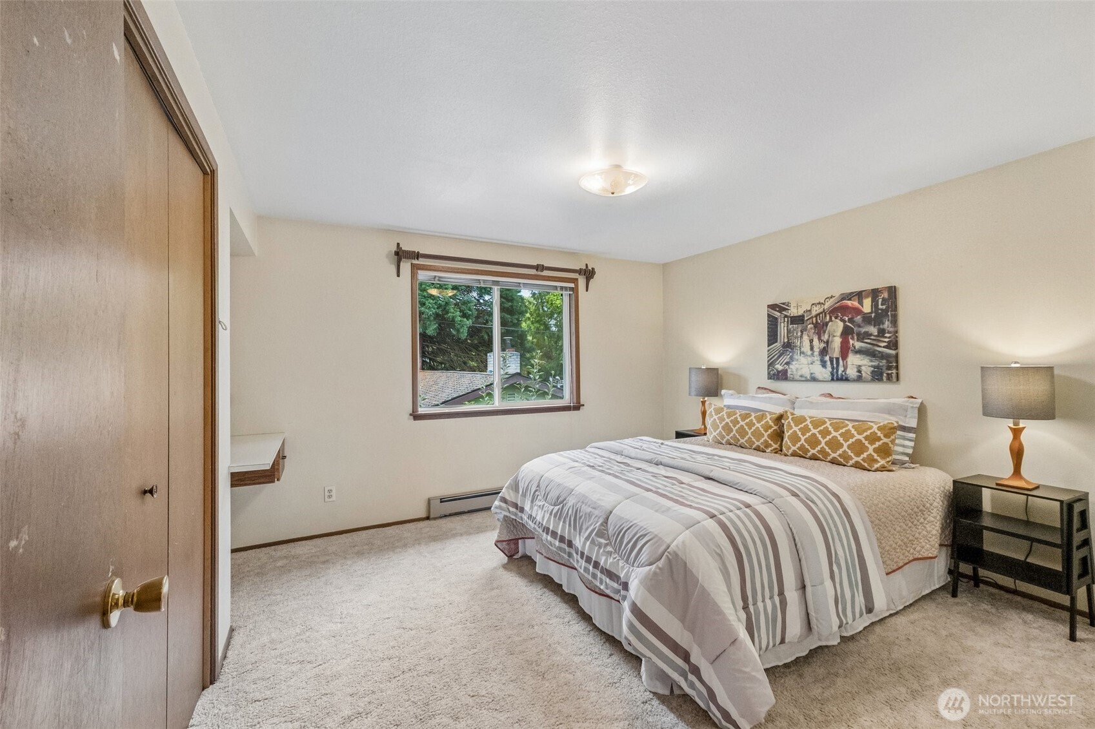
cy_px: 364
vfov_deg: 77.3
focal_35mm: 15
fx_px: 456
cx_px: 548
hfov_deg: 100.4
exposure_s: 1/30
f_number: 9
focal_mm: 10
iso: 1250
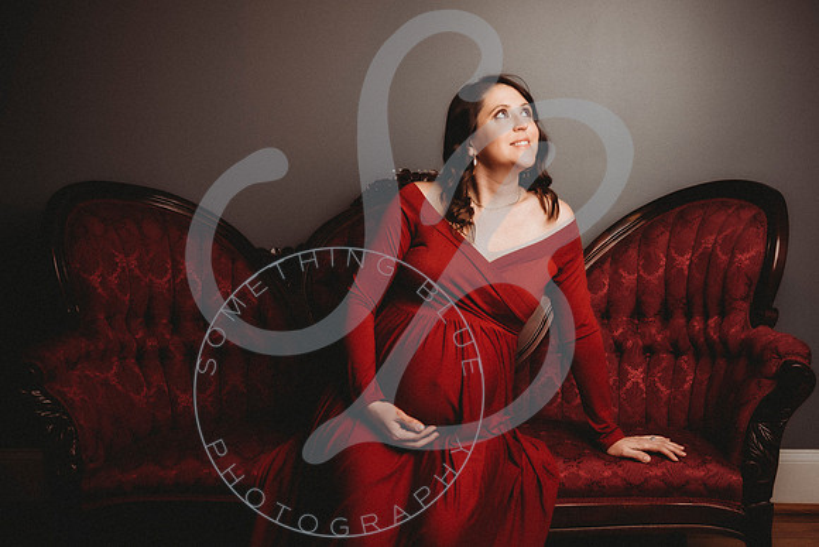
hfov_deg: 39.7
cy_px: 288
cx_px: 445
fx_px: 1134
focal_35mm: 50
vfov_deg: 27.1
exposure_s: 1/125
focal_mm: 45
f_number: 2.8
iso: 200
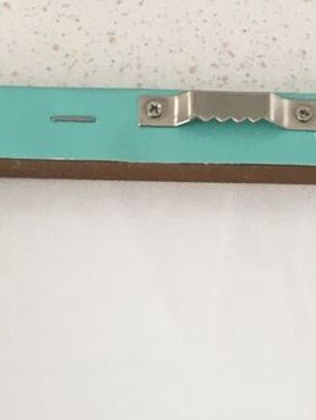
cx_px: 220
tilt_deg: -81.6
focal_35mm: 89
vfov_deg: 20.3
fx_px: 1082
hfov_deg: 16.6
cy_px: 537
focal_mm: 4.15
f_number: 2.2
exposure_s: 1/33
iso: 40
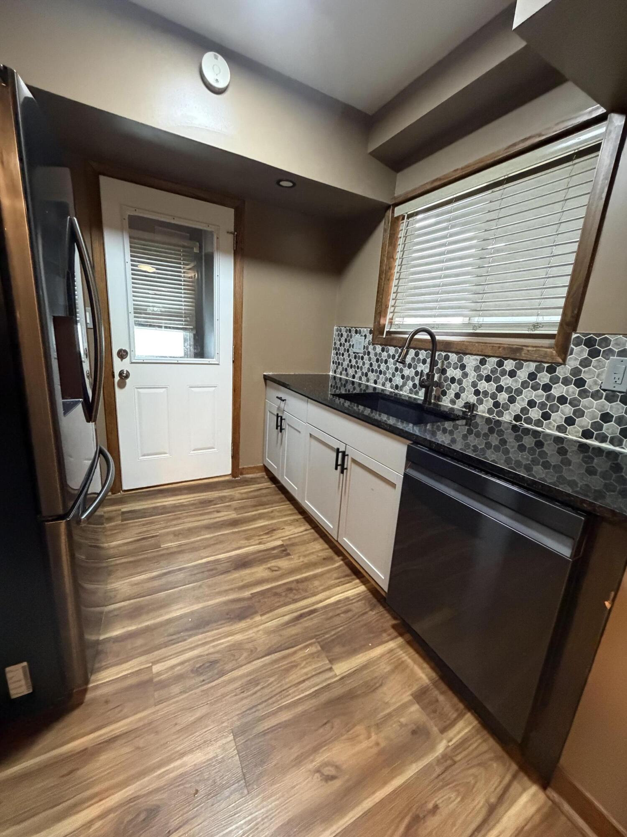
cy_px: 418
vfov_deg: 102.1
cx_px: 314
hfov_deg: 85.7
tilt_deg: -14.7
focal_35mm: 14
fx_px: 338
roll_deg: -5.3
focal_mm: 2.22
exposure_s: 1/60
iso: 800
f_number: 2.2
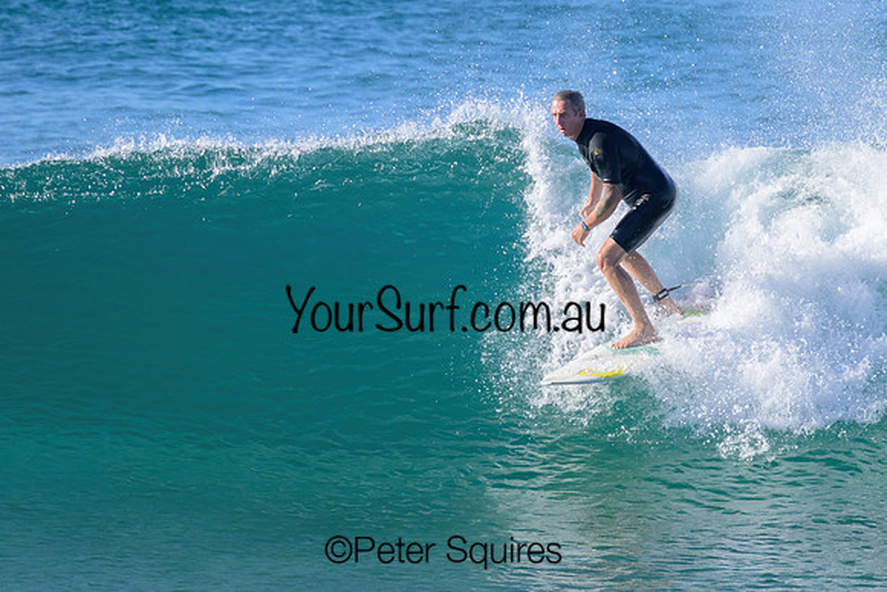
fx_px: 26769
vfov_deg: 1.3
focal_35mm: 1086
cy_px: 237
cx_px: 532
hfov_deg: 1.9
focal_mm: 800
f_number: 11
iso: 1000
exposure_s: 1/1250
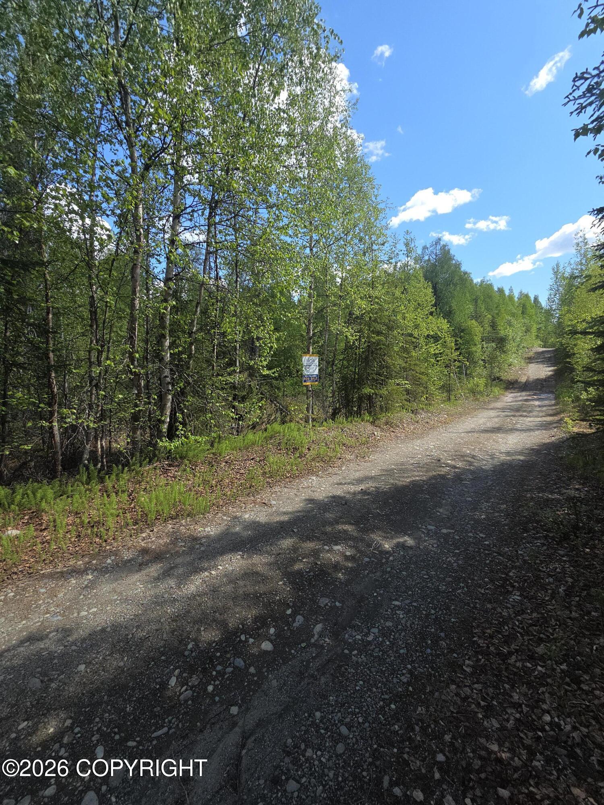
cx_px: 302
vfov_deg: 106.2
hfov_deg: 89.9
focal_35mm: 13
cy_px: 402
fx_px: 302
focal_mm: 2.2
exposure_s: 1/1041
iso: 50
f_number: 2.2
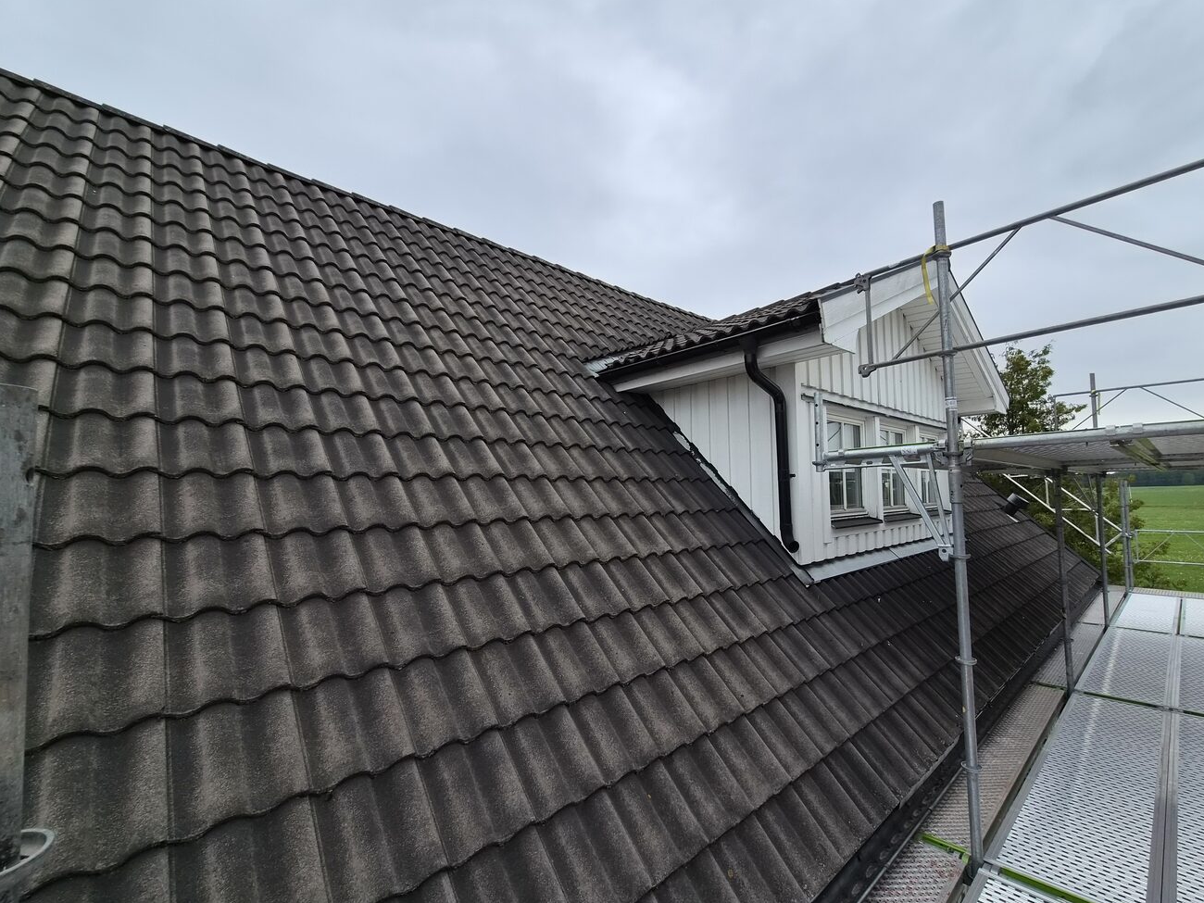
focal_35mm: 14
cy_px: 465
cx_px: 647
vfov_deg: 85.7
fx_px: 487
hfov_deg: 101.9
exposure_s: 1/1172
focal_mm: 2.2
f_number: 2.2
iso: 100
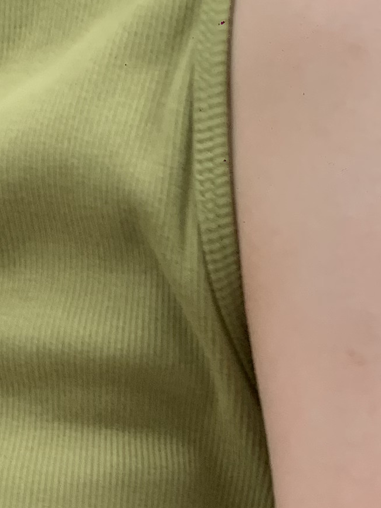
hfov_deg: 12.2
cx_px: 163
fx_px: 1775
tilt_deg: -20.5
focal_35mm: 121
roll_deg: -0.5
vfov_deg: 15.2
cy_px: 737
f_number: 1.8
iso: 100
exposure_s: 1/112
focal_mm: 4.25
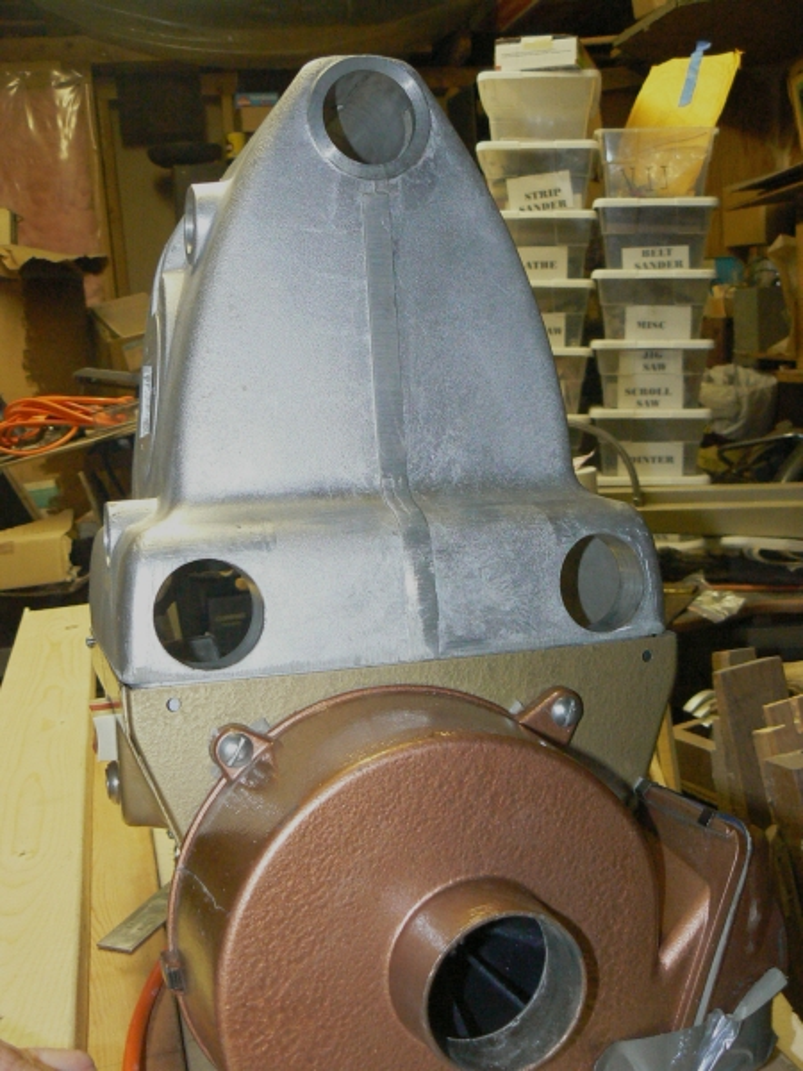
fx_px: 1113
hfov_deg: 39.7
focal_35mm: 36
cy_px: 536
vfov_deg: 51.4
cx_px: 402
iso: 400
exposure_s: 1/30
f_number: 2.8
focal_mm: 6
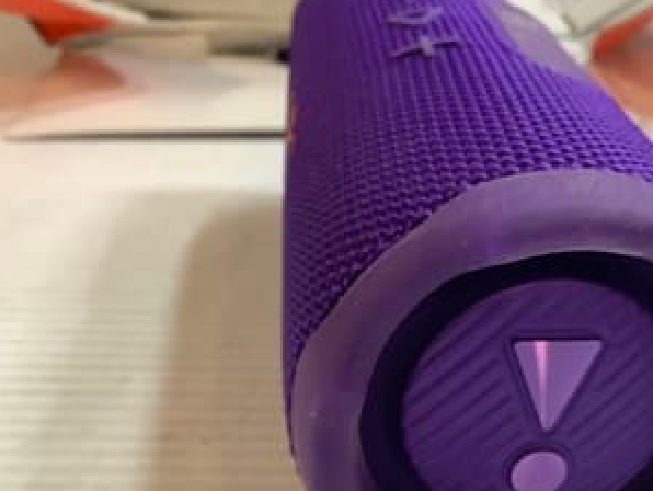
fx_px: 982
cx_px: 454
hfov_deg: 36.3
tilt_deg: -27.3
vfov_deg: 27.9
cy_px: 330
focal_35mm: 52
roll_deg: +0.1
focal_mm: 3.3
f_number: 2.4
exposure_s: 1/50
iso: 200
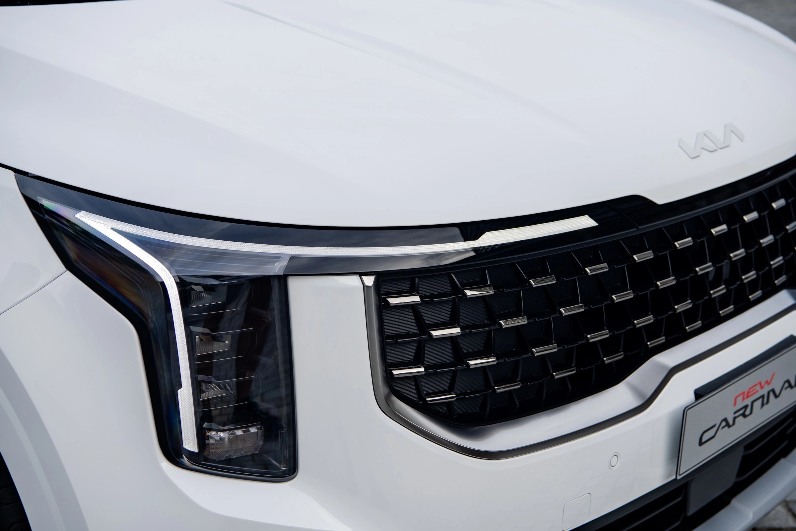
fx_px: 1238
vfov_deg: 24.2
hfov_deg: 35.6
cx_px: 398
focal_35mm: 56
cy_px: 266
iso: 250
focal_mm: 56
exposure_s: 1/50
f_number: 5.6
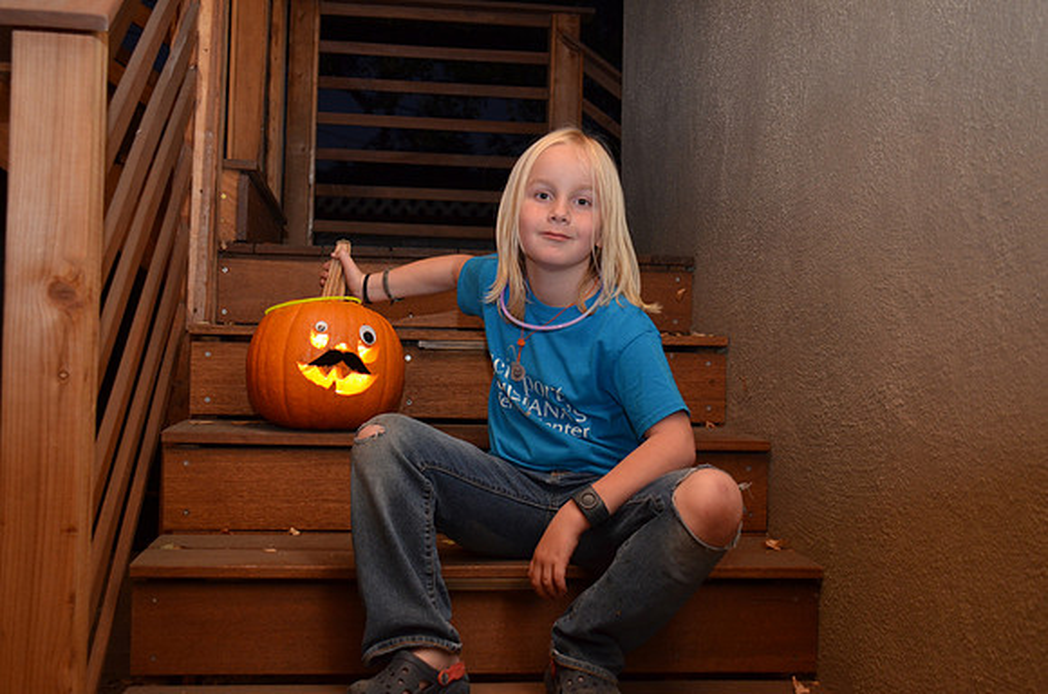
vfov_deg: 31.7
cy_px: 347
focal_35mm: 42
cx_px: 524
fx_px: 1220
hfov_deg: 46.5
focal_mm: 28
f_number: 4
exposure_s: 1/60
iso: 800
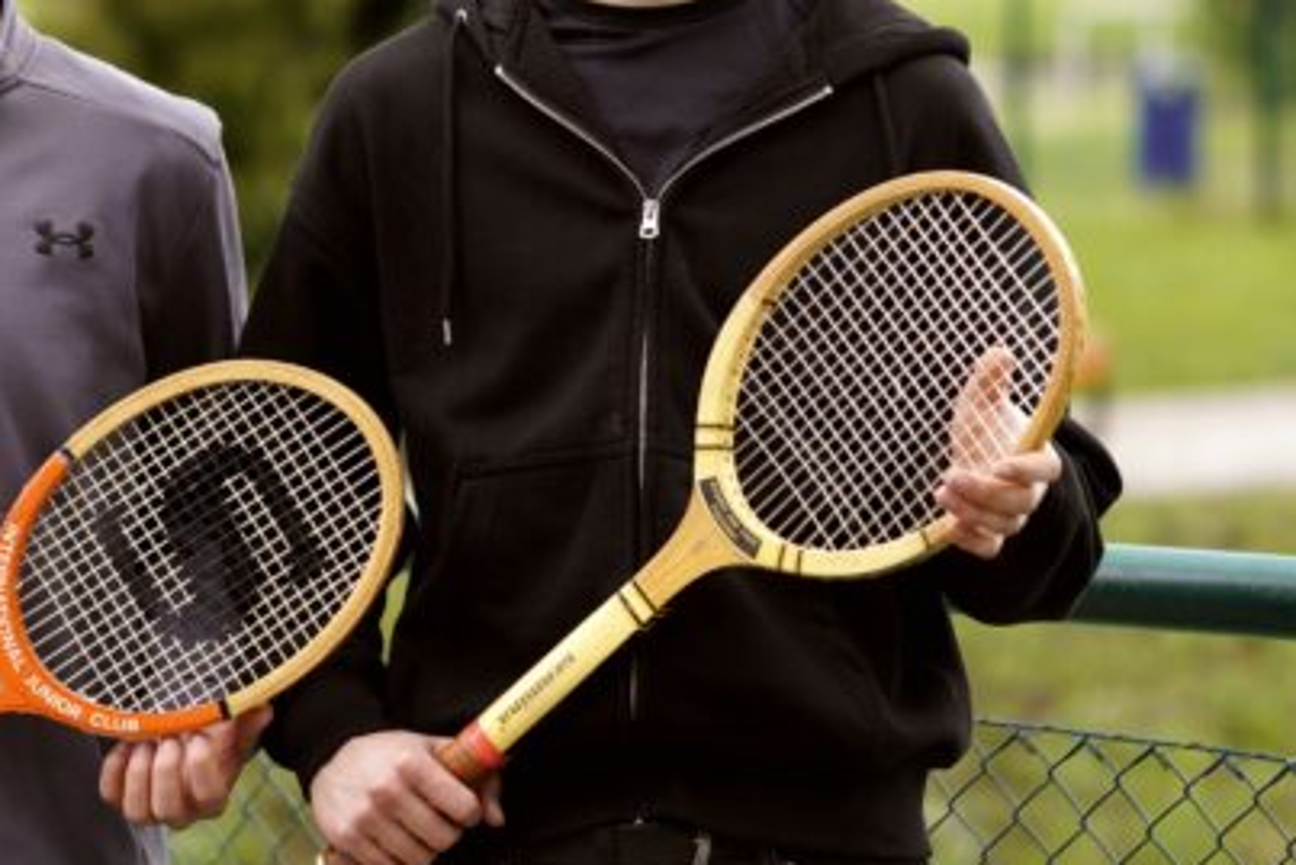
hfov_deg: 12.8
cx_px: 299
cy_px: 232
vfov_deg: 8.6
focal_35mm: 160
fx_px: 5762
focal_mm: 56
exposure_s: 1/1250
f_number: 1.4
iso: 100
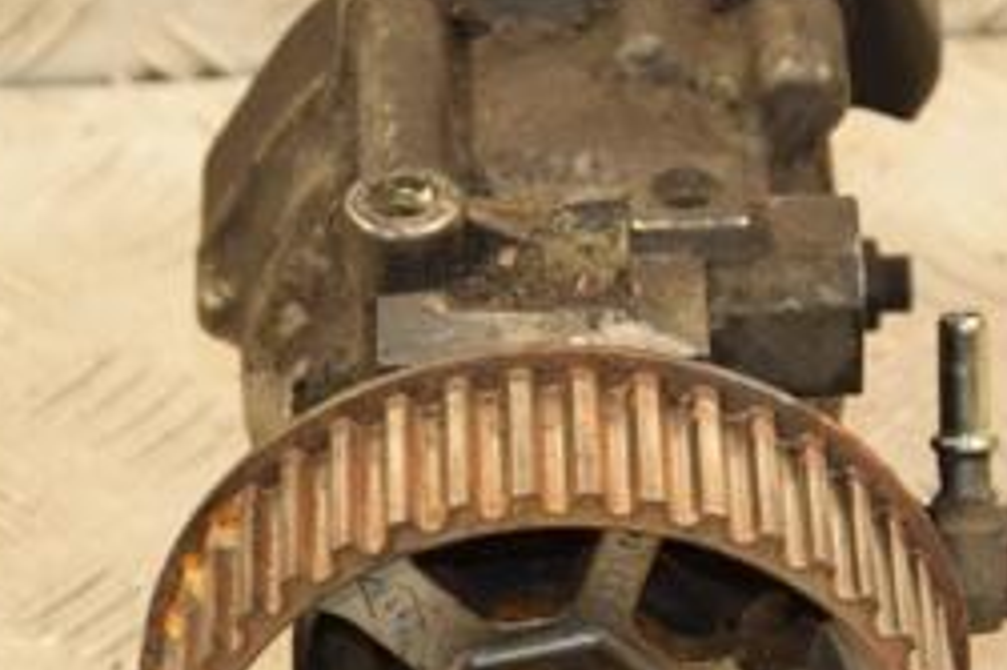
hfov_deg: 8.7
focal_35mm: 237
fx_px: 6625
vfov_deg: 5.8
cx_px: 566
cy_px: 329
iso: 800
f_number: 5.3
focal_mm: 66
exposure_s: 1/160
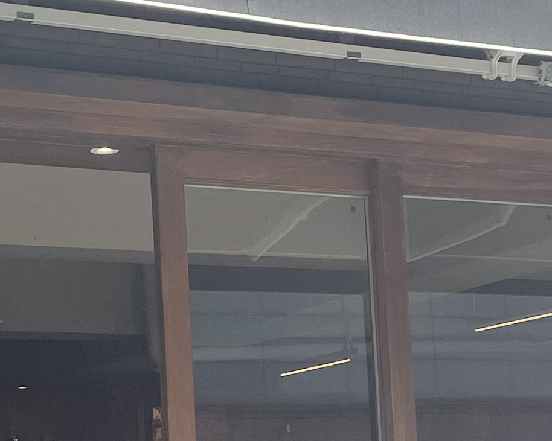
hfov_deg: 17.0
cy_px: 391
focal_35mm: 112
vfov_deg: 13.6
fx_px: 1830
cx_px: 428
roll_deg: +3.4
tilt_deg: +4.9
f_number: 1.6
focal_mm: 4.2
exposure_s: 1/1092
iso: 32
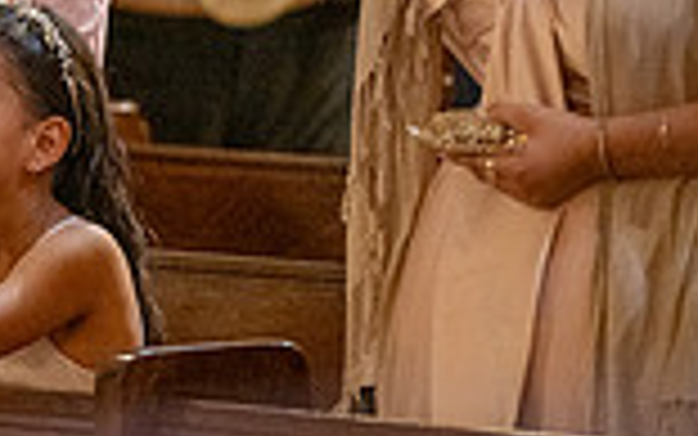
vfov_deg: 1.7
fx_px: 14501
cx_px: -545
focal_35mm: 762
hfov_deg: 2.7
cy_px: -47
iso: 2000
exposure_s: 1/200
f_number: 2.8
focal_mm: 200
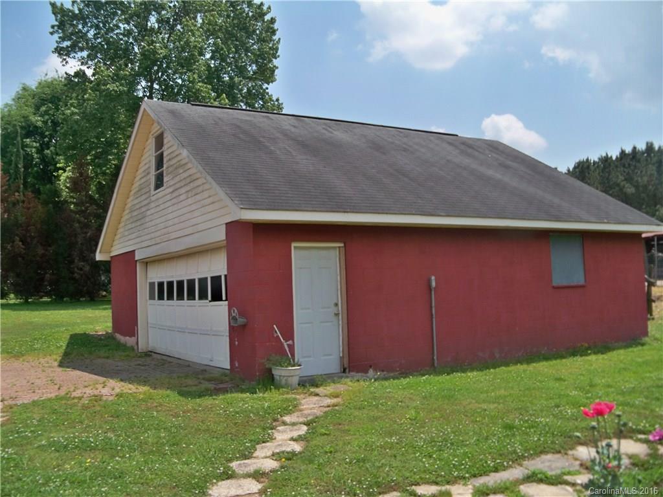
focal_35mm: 35
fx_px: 670
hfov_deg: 52.6
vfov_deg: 40.7
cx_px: 332
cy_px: 248
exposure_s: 1/640
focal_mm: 6.2
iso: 80
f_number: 3.5
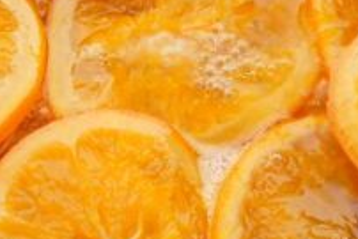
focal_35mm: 158
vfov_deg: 8.6
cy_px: -18
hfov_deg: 13.0
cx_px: 197
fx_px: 1572
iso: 1250
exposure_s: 1/60
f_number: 3.5
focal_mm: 24
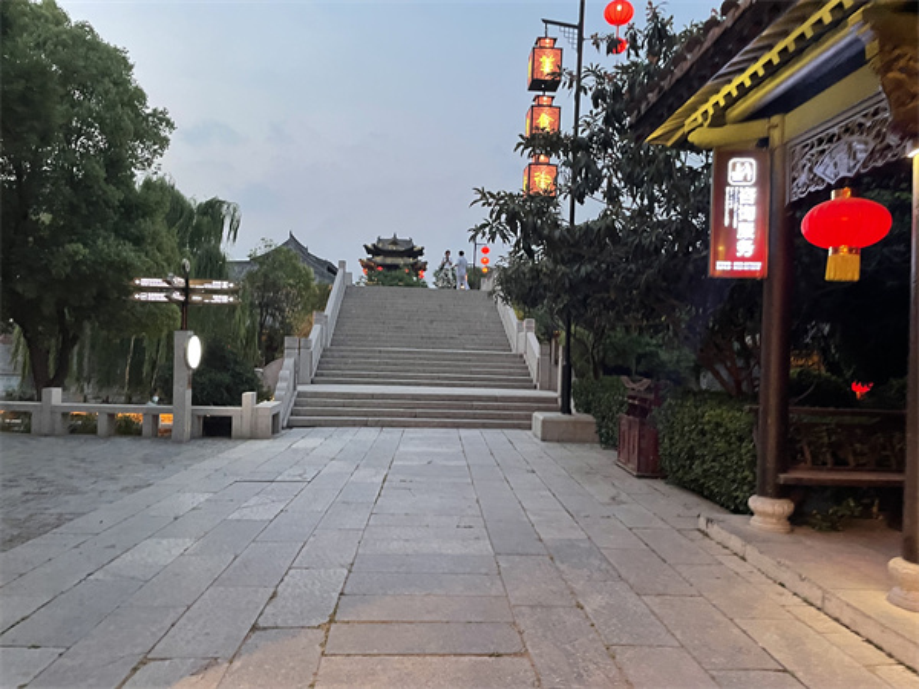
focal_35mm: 26
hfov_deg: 67.3
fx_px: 690
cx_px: 460
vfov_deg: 53.1
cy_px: 344
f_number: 1.6
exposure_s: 1/50
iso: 250
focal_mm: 4.2
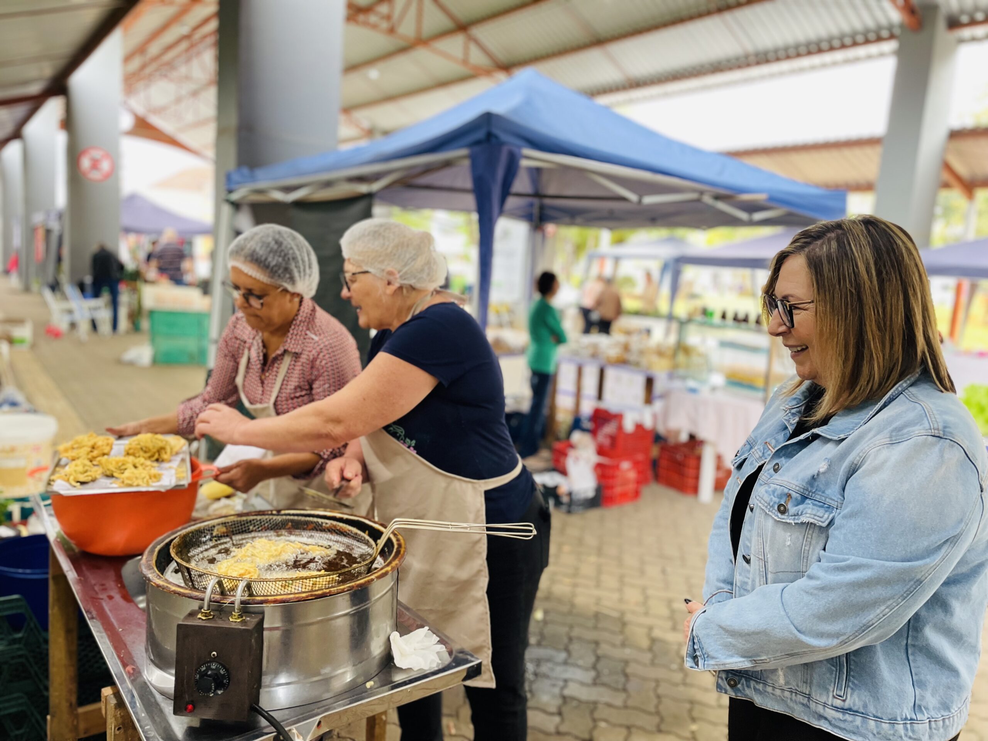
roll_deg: -4.3
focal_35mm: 26
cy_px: 370
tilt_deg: -7.5
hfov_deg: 67.3
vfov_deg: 53.1
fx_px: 742
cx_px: 494
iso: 125
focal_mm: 4.2
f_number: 1.6
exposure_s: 1/115
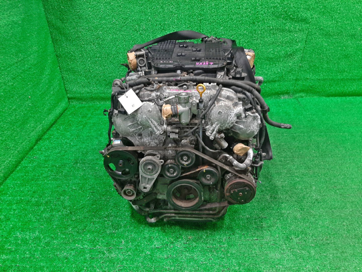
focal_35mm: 26
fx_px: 272
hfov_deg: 67.3
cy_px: 136
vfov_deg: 53.1
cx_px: 181
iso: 166
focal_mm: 3.93
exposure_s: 1/50
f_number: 1.7
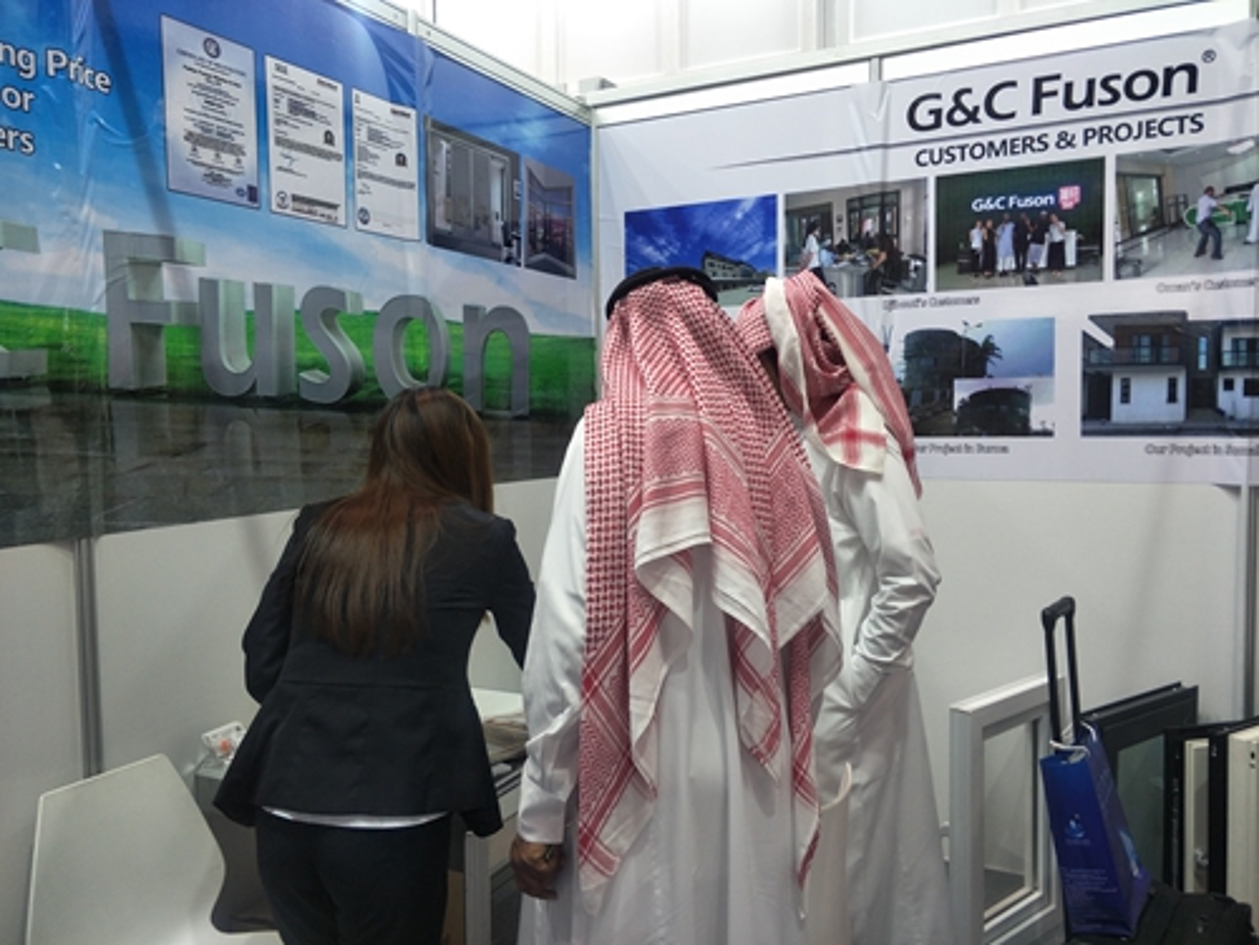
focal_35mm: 24
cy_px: 472
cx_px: 630
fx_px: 873
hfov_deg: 71.6
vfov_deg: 56.8
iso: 74
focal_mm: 4.1
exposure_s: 1/50
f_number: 1.7
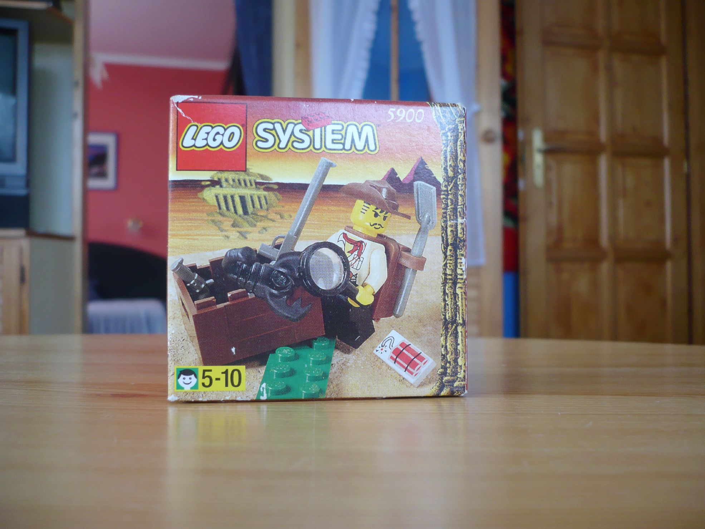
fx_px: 713
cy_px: 264
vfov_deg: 40.7
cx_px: 352
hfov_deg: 52.6
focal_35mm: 35
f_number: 2.8
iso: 100
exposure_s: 1/30
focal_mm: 5.8
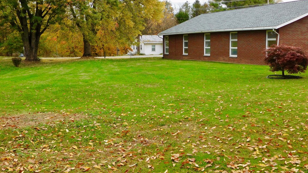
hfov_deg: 46.4
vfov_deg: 27.1
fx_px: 359
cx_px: 153
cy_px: 72
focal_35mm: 44
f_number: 3.6
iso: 125
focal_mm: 7.1
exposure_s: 1/200
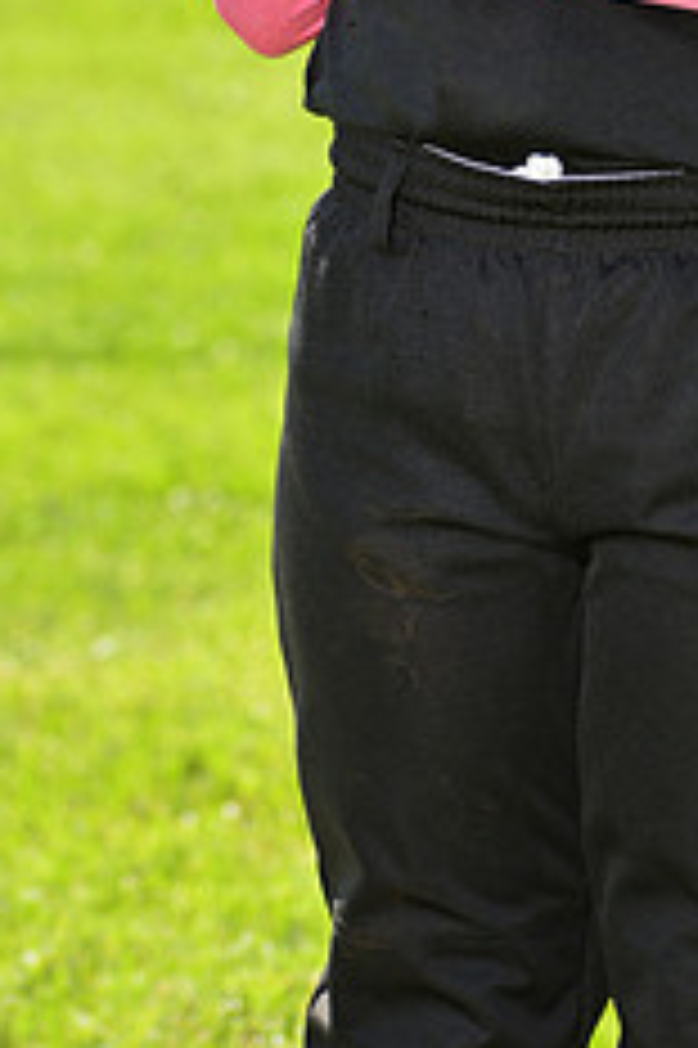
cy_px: -193
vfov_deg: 5.7
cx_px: 579
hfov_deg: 3.8
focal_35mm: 361
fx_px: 10514
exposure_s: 1/250
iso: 200
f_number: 8
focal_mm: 145
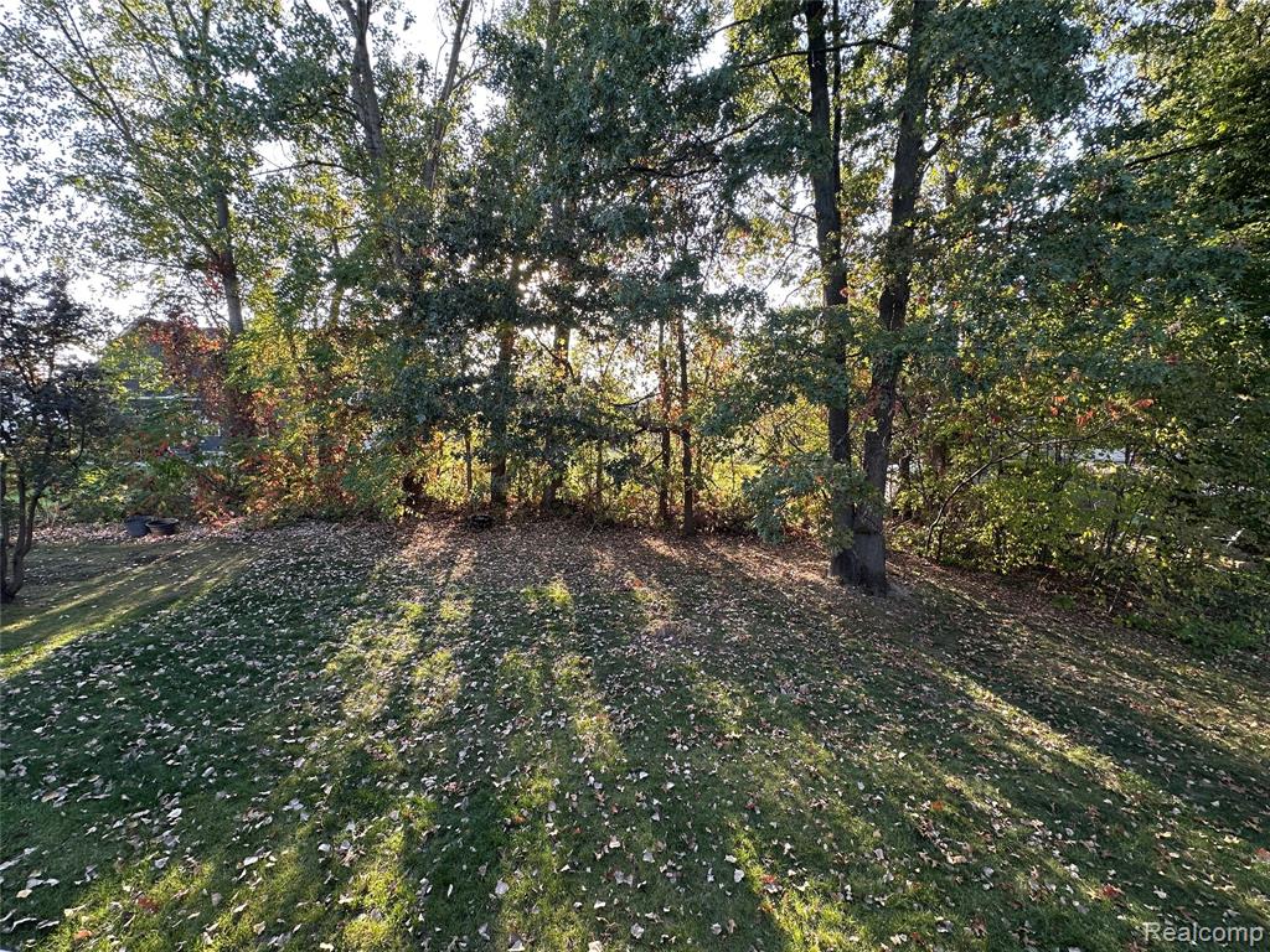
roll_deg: -0.7
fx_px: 514
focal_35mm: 14
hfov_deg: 102.1
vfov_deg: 85.7
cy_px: 476
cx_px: 635
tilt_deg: -5.3
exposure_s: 1/114
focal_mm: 2.22
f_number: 2.2
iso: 40
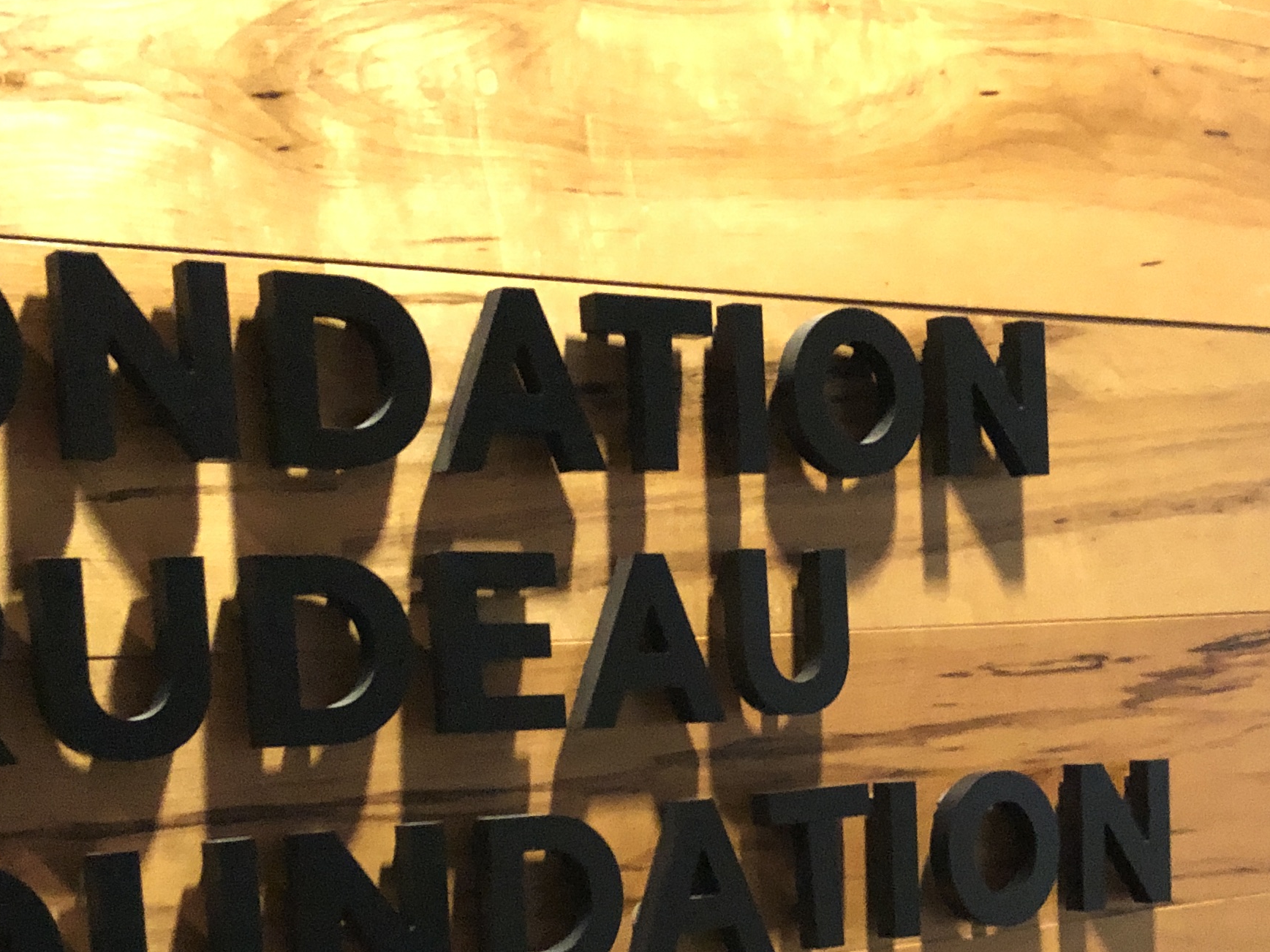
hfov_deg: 29.8
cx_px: 694
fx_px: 2385
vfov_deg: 22.1
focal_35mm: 65
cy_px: 826
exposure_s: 1/4
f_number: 1.8
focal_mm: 4
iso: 125
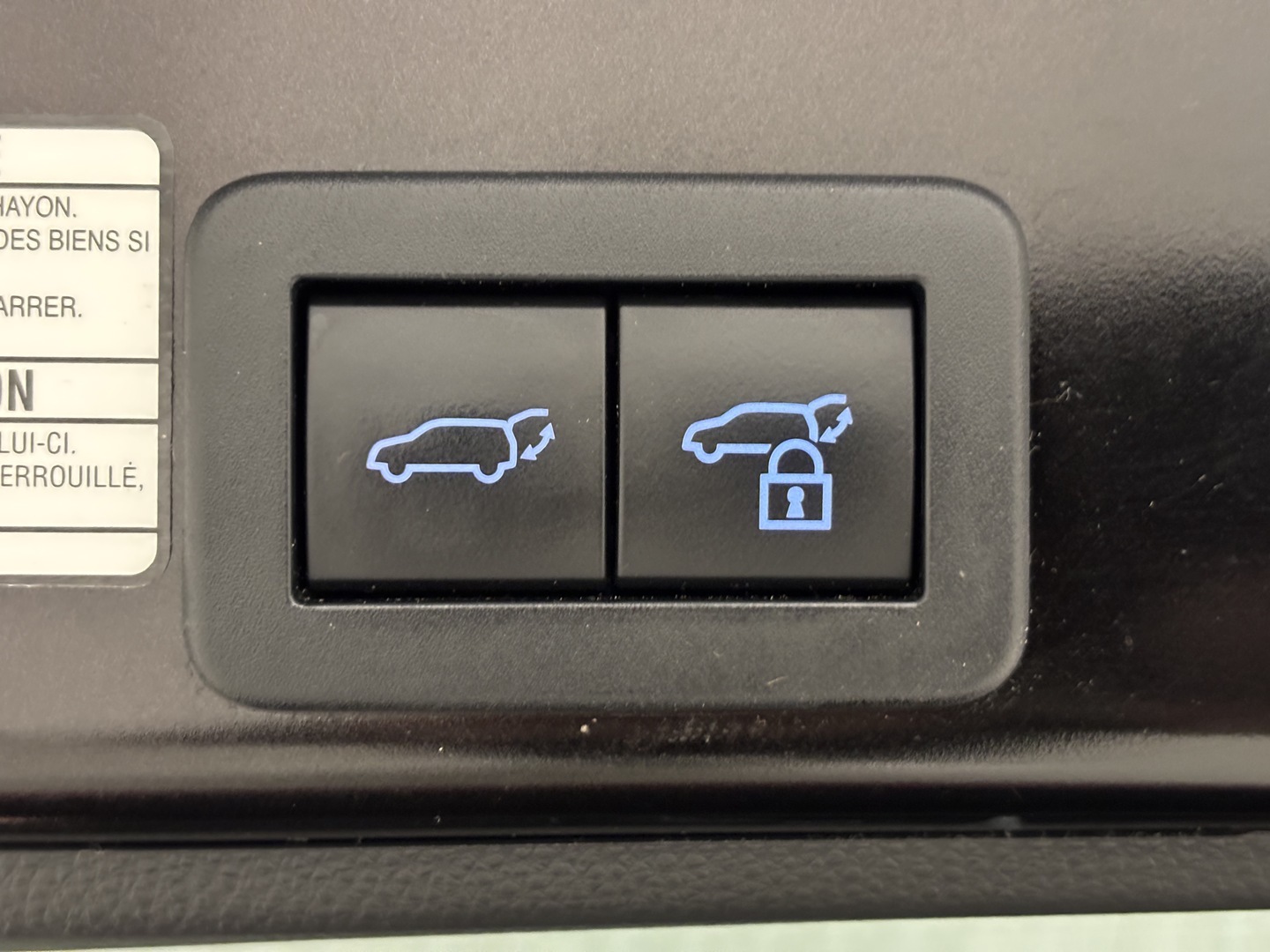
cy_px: 476
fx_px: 1908
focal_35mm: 52
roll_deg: +0.2
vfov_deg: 28.0
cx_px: 635
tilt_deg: +17.4
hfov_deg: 36.8
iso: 400
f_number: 1.6
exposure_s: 1/20
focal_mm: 5.96
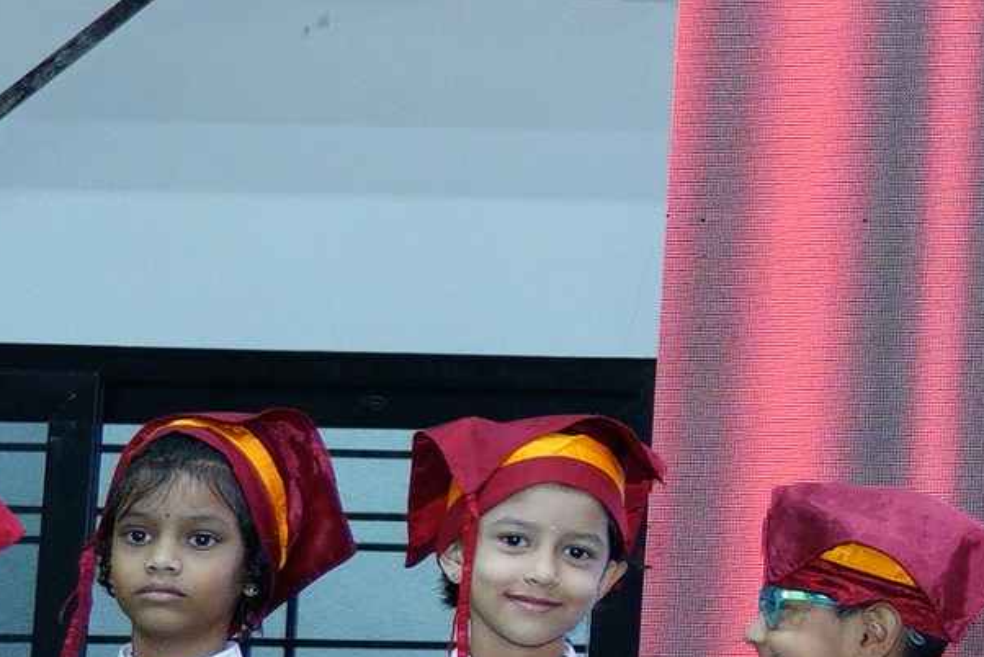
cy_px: 389
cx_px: 2651
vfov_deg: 6.1
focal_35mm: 224
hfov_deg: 8.2
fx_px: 6125
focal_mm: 29
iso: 800
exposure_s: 1/160
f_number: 4.5
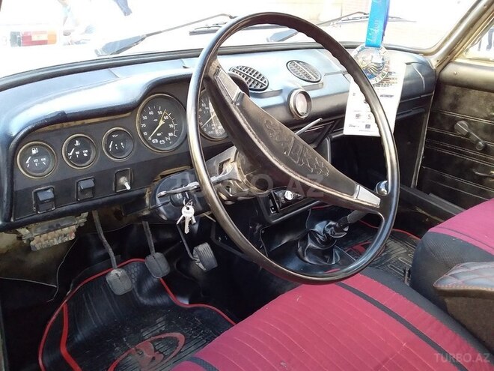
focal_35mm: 31
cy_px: 186
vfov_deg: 45.4
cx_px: 247
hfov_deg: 58.4
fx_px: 442
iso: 160
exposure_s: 1/50
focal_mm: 3.3
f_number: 2.2
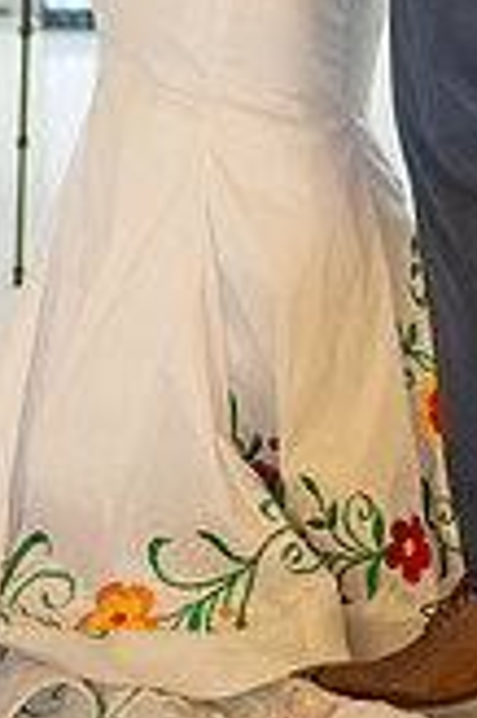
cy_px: -232
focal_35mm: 140
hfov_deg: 9.7
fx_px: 2788
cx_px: 394
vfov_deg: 14.1
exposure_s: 1/80
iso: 1250
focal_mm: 51
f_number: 3.2
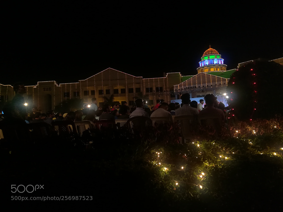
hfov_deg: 67.3
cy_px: 106
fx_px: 213
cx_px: 142
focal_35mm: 26
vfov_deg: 53.1
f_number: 2.2
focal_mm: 3.83
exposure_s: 1/40
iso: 125
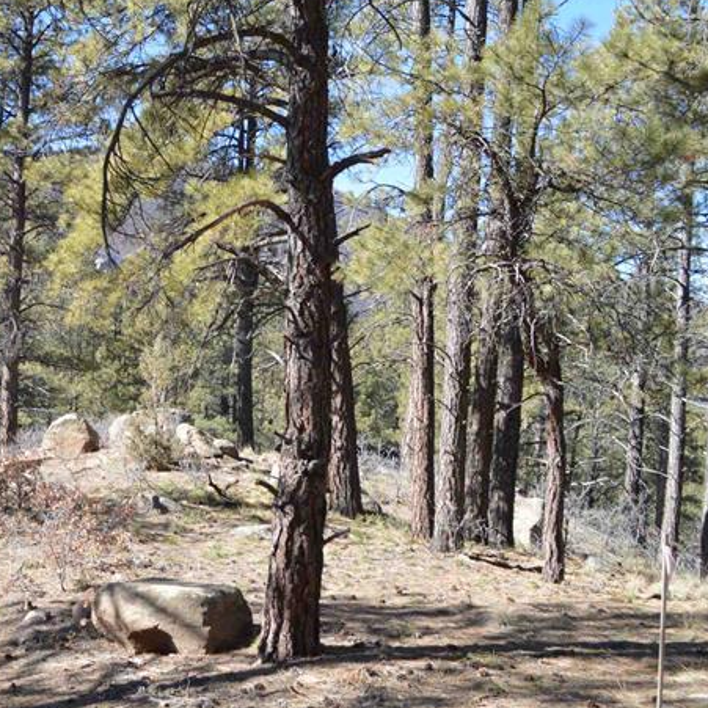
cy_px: 438
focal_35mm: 52
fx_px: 1203
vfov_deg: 32.6
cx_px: 33
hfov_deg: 30.9
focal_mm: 18
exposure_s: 1/125
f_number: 5.6
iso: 100
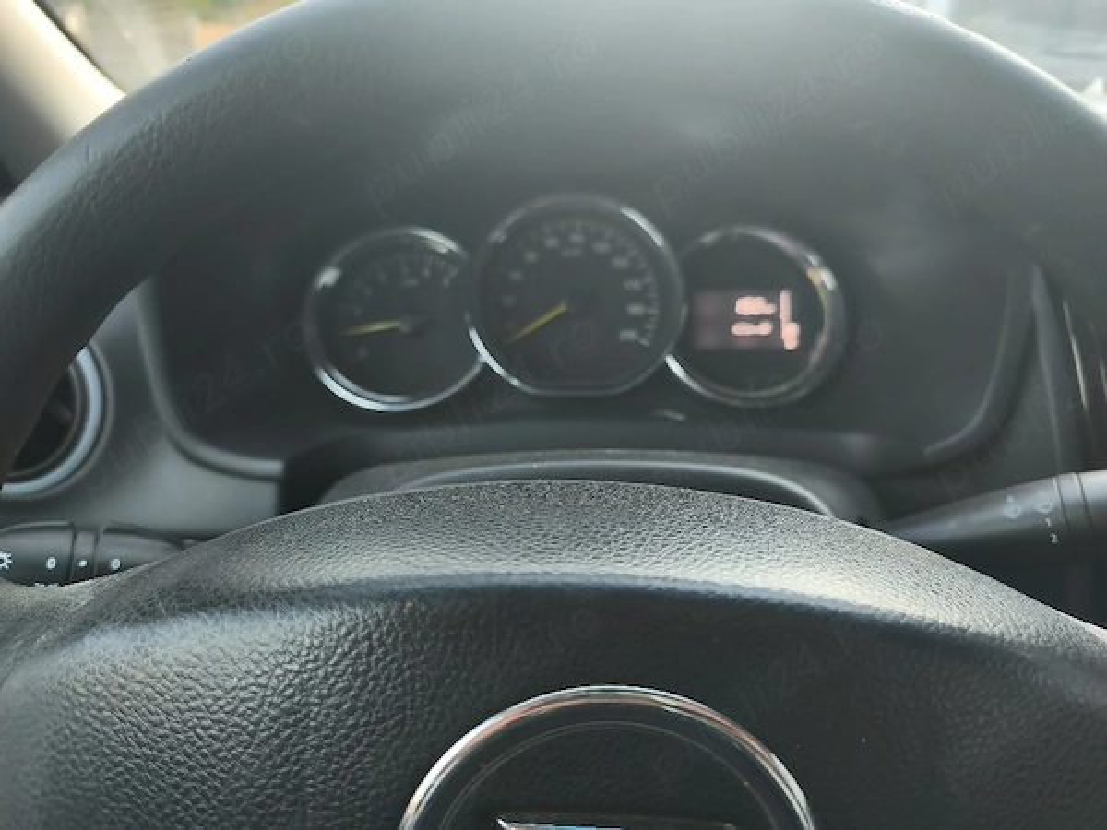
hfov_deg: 73.9
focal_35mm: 23
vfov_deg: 58.9
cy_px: 415
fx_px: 736
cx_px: 554
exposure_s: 1/101
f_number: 1.6
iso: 125
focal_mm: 6.57
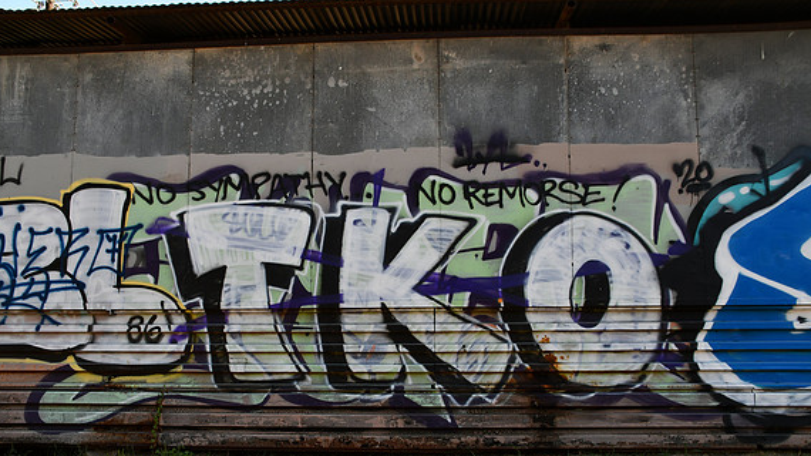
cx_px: 403
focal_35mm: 32
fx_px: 688
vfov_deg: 36.6
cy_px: 250
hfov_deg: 61.0
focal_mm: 20
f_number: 6.3
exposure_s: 1/250
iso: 200
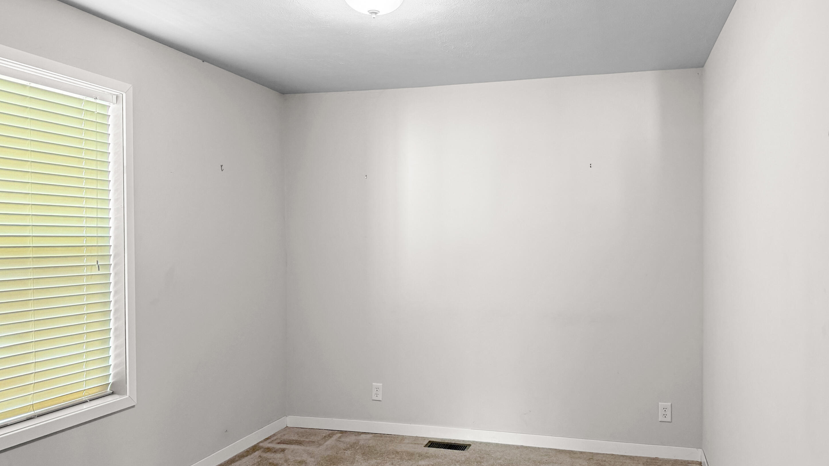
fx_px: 594
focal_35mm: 27
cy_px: 265
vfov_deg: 42.8
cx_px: 422
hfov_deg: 69.9
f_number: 1.78
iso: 250
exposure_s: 1/60
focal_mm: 6.76
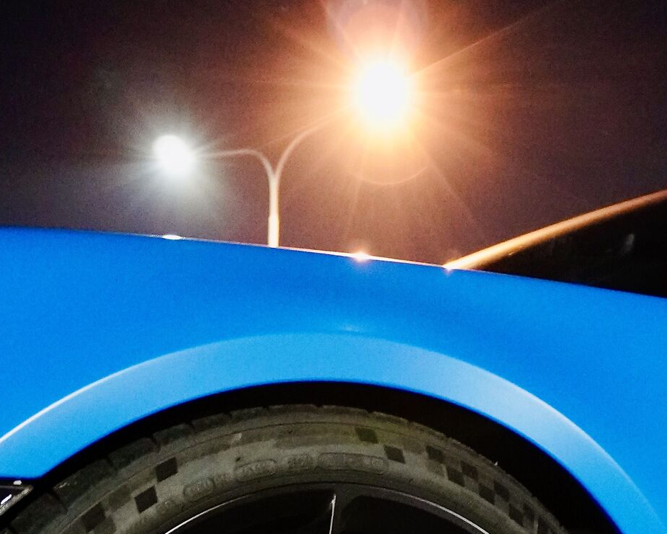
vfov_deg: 20.1
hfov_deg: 26.0
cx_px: 416
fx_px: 1441
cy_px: 577
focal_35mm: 73
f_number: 4
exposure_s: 1/10
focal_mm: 20
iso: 6400
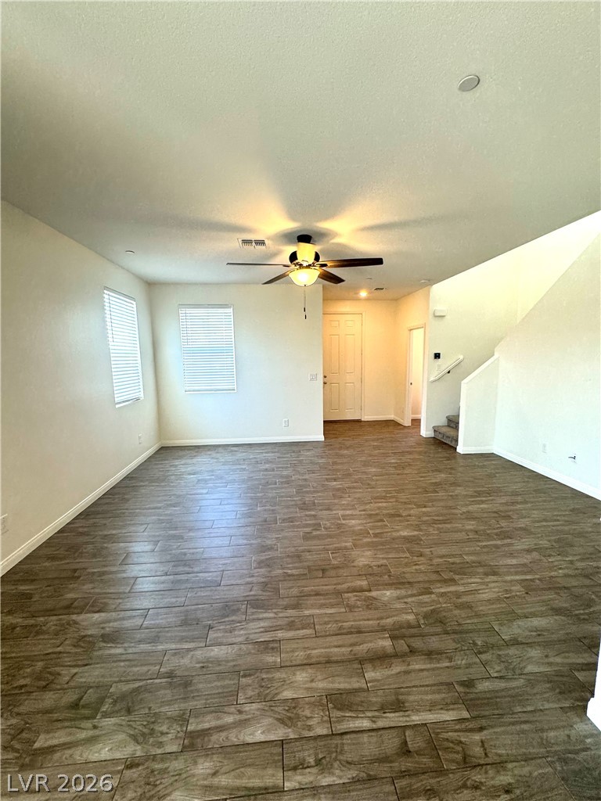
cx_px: 300
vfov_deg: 102.1
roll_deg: +1.9
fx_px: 324
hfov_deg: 85.7
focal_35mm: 14
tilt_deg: -7.9
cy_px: 400
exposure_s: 1/120
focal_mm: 2.22
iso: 200
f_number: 2.2
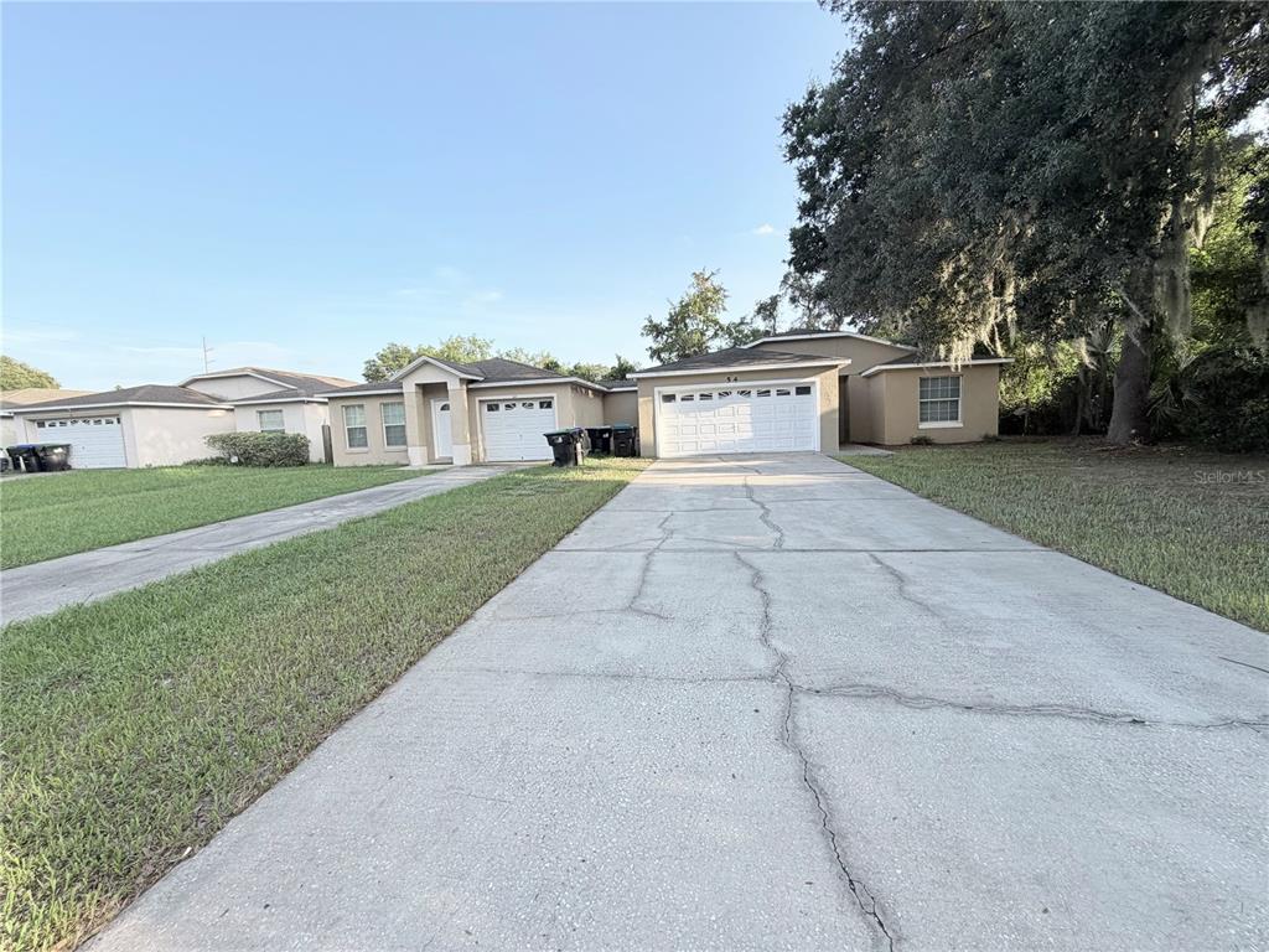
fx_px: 513
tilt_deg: -5.0
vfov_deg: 85.7
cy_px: 476
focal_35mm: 14
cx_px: 634
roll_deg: +1.8
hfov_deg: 102.1
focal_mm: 2.22
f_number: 2.2
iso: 50
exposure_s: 1/502
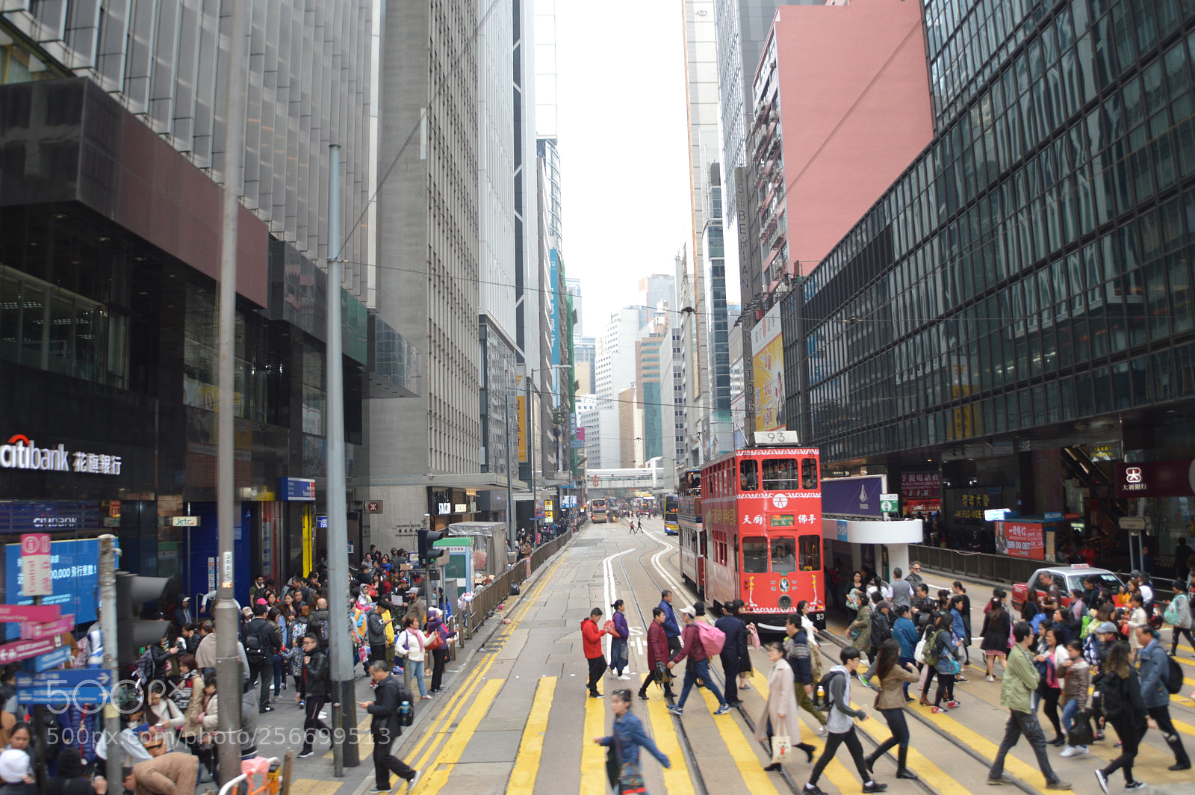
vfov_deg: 39.9
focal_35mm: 33
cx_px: 598
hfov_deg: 57.3
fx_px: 1094
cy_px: 398
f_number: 4
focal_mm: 22
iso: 280
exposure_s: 1/125
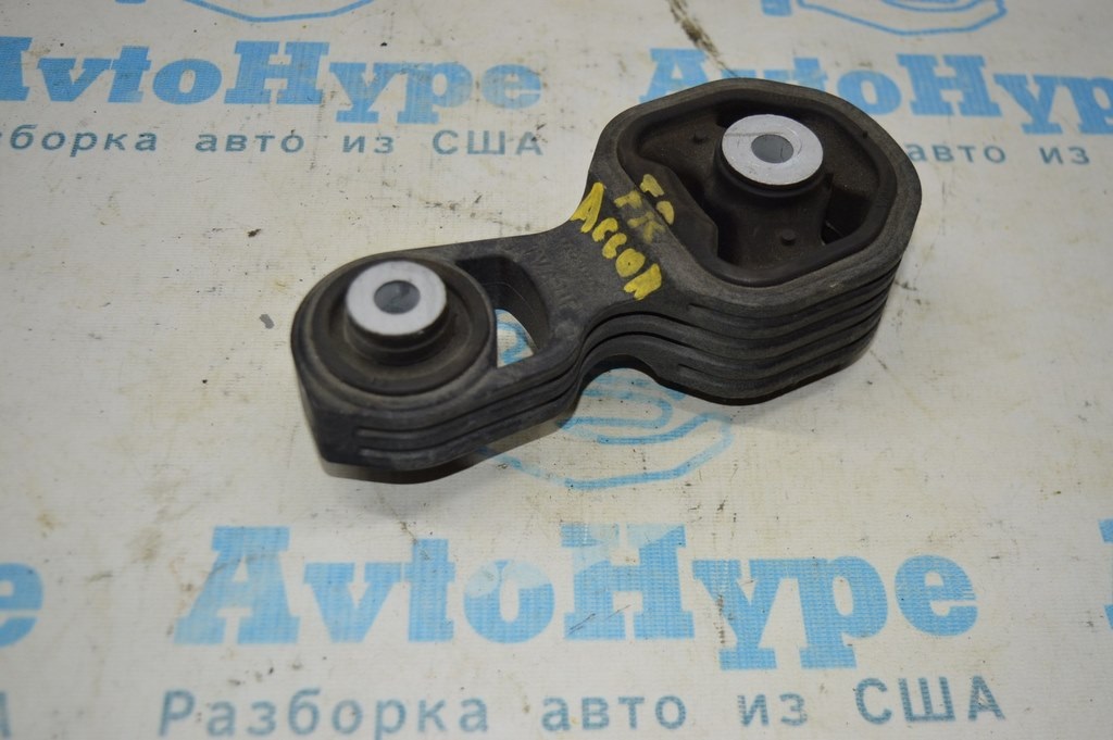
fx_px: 1297
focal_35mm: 42
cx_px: 556
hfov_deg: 46.4
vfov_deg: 31.8
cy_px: 370
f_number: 4.2
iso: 400
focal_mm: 28
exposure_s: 1/125
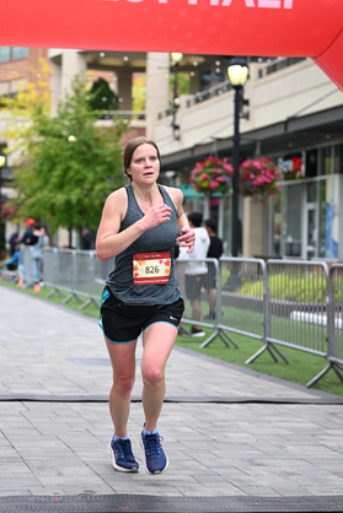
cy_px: 222
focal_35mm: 92
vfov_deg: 22.1
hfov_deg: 14.9
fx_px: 1314
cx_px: 119
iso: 640
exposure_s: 1/2000
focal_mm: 70
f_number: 2.8
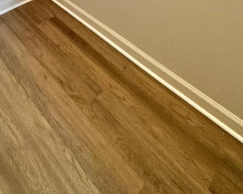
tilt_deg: -6.1
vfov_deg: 23.2
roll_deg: -0.1
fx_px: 281
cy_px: -143
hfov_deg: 44.8
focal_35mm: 39
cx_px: 53
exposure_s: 1/120
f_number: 2.2
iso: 200
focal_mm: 2.22
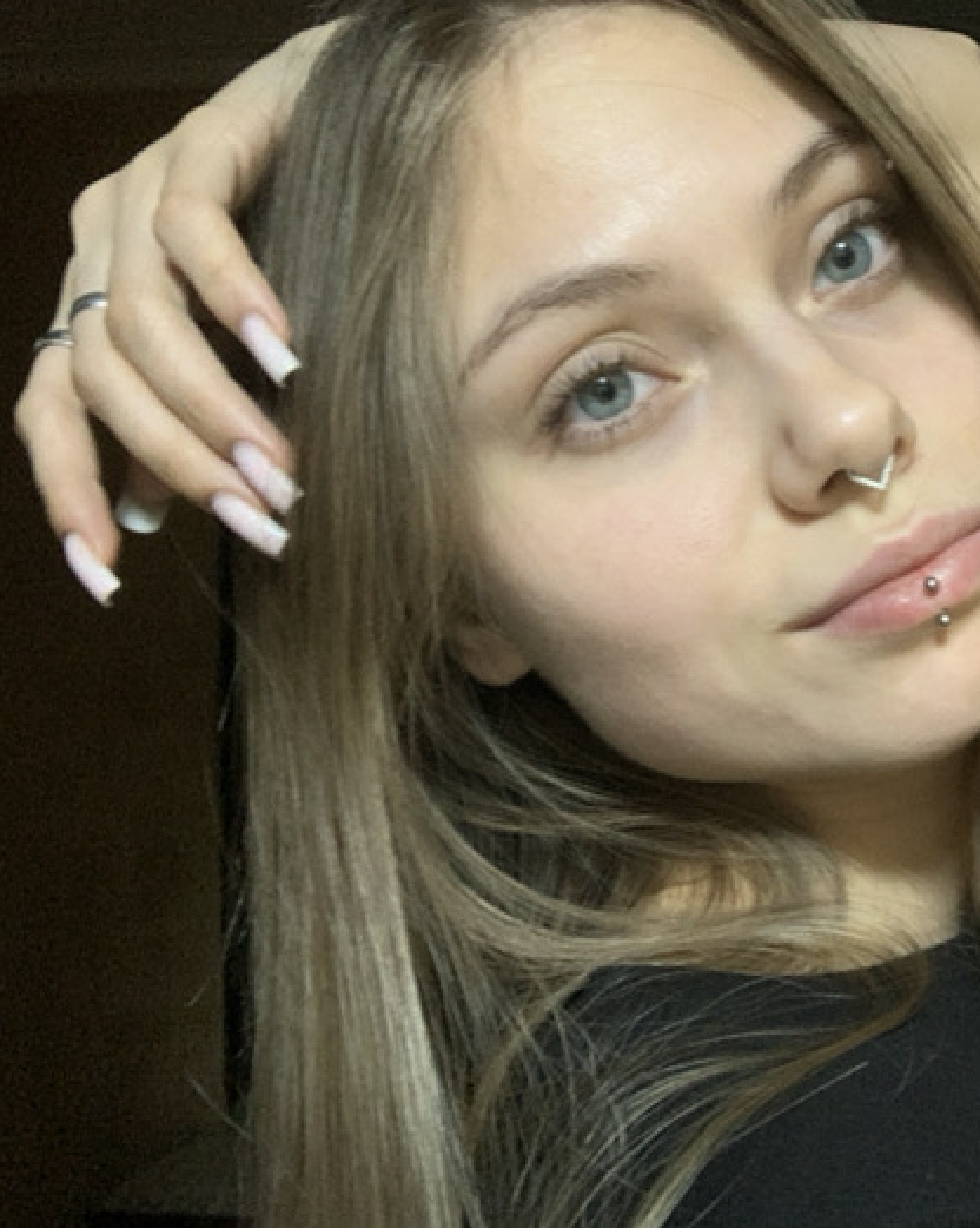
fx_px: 1525
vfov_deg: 43.9
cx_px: 799
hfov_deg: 34.4
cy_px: 612
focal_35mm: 42
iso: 250
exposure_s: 1/25
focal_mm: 2.87
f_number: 2.2
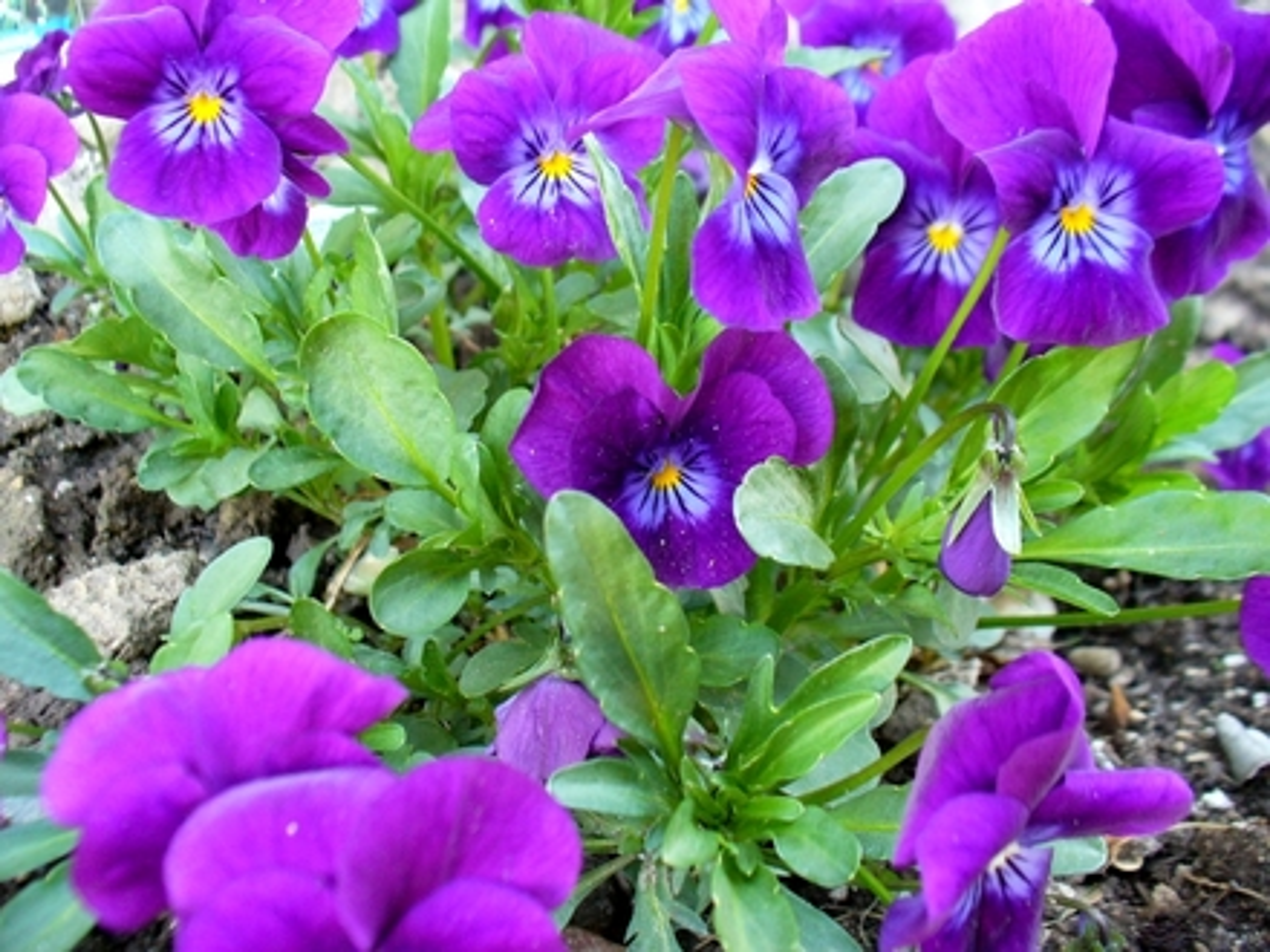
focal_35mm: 37
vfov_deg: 38.7
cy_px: 476
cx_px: 635
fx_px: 1357
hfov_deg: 50.1
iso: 200
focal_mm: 6.1
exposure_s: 1/20
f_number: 2.8
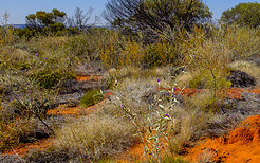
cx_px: 256
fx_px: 255
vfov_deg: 34.5
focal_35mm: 36
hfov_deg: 46.0
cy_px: 125
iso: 200
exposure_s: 1/1500
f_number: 5.6
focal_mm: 10
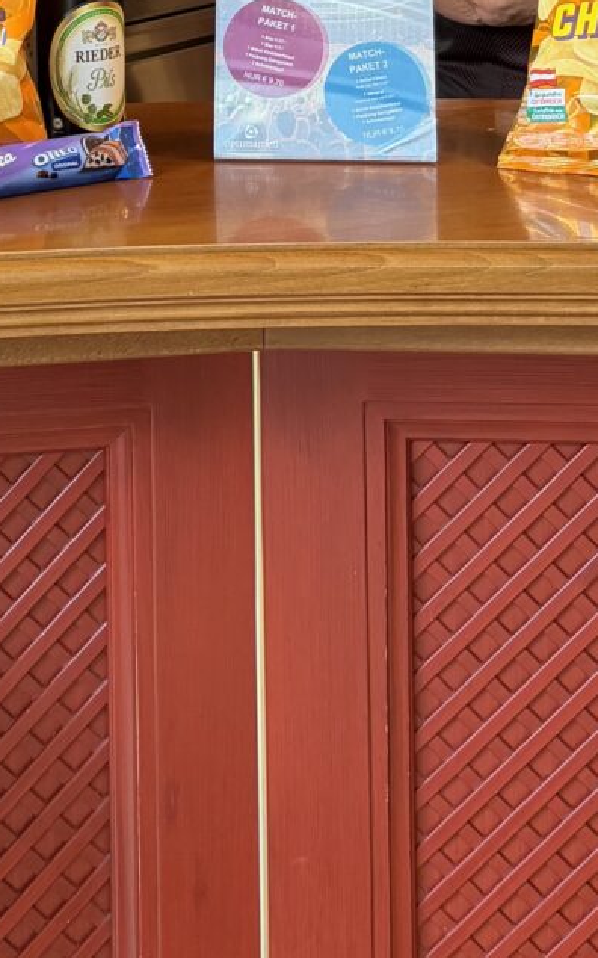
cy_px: -322
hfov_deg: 16.9
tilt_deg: -1.3
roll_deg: +0.7
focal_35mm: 77
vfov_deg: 23.4
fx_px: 2009
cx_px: 199
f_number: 1.78
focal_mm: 6.76
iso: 200
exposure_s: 1/50
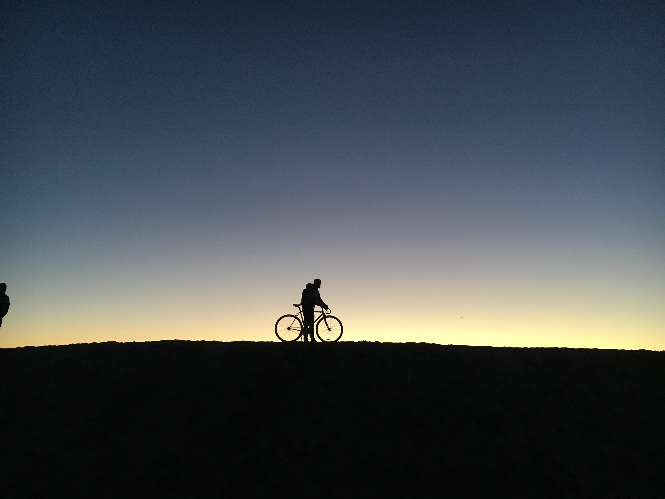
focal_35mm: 29
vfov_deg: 48.2
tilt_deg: +15.1
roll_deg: -1.5
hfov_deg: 61.7
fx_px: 557
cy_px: 250
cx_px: 332
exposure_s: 1/30
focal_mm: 4.15
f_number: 2.2
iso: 80
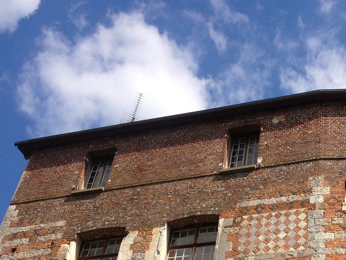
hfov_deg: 29.5
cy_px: 234
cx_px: 278
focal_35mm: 64
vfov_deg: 22.4
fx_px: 640
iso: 50
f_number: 2.4
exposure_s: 1/1905
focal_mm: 4.28
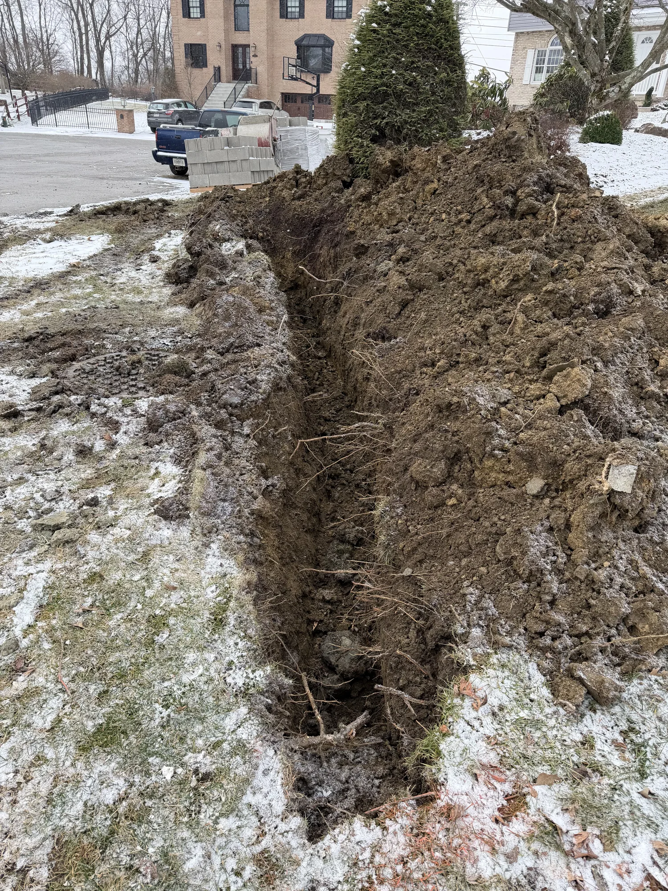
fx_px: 618
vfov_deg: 71.6
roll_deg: -2.5
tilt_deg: -28.9
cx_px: 334
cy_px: 446
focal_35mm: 24
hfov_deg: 56.8
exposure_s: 1/607
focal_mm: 6.8
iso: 80
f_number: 1.8
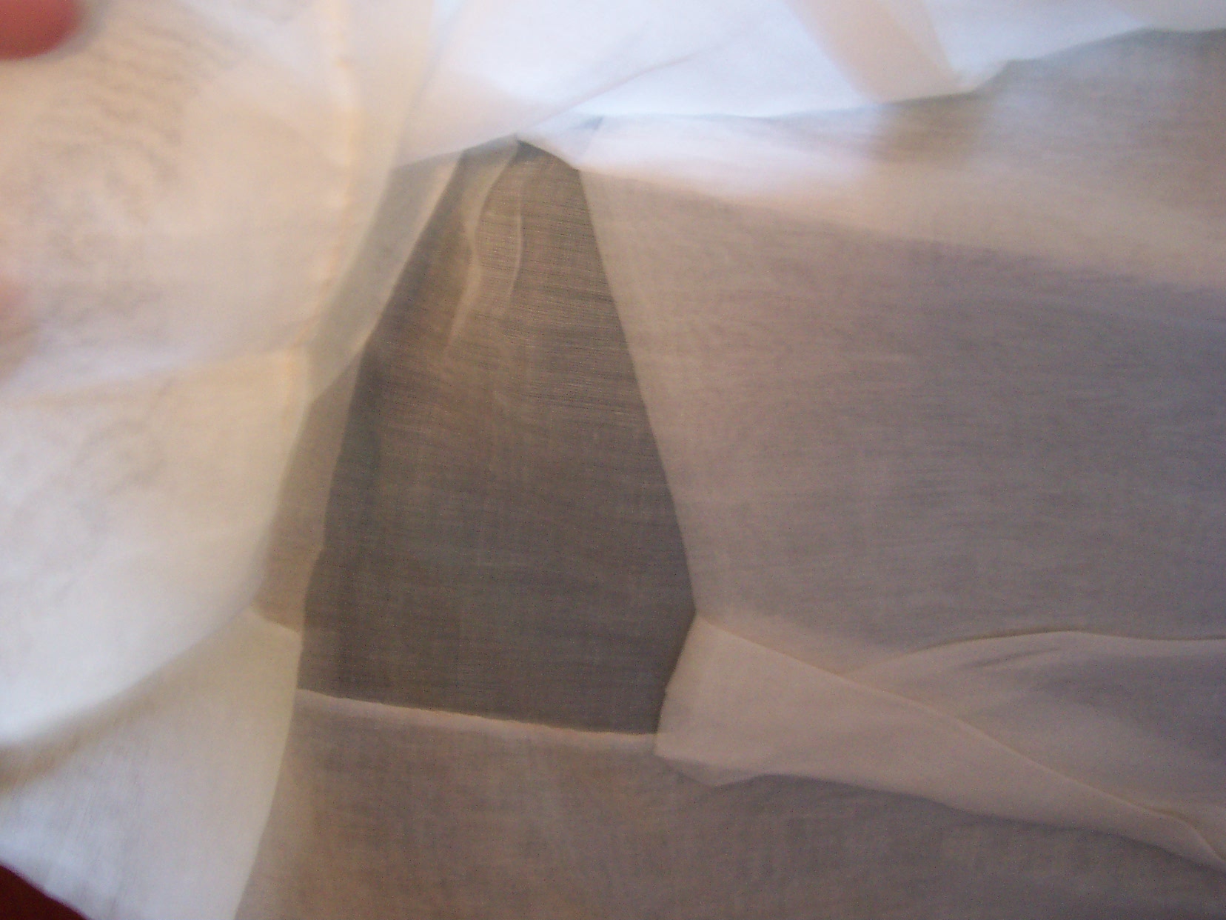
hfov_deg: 50.1
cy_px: 460
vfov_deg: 38.7
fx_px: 1310
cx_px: 613
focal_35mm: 37
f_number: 2.8
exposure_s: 1/8
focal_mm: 5.6
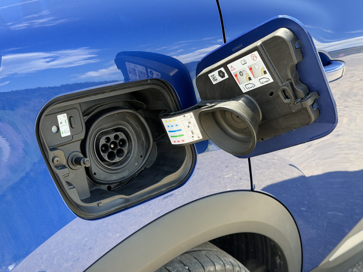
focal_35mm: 48
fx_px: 503
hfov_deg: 39.7
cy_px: 136
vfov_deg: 30.3
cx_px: 182
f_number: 1.78
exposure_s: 1/475
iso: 80
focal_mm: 6.76
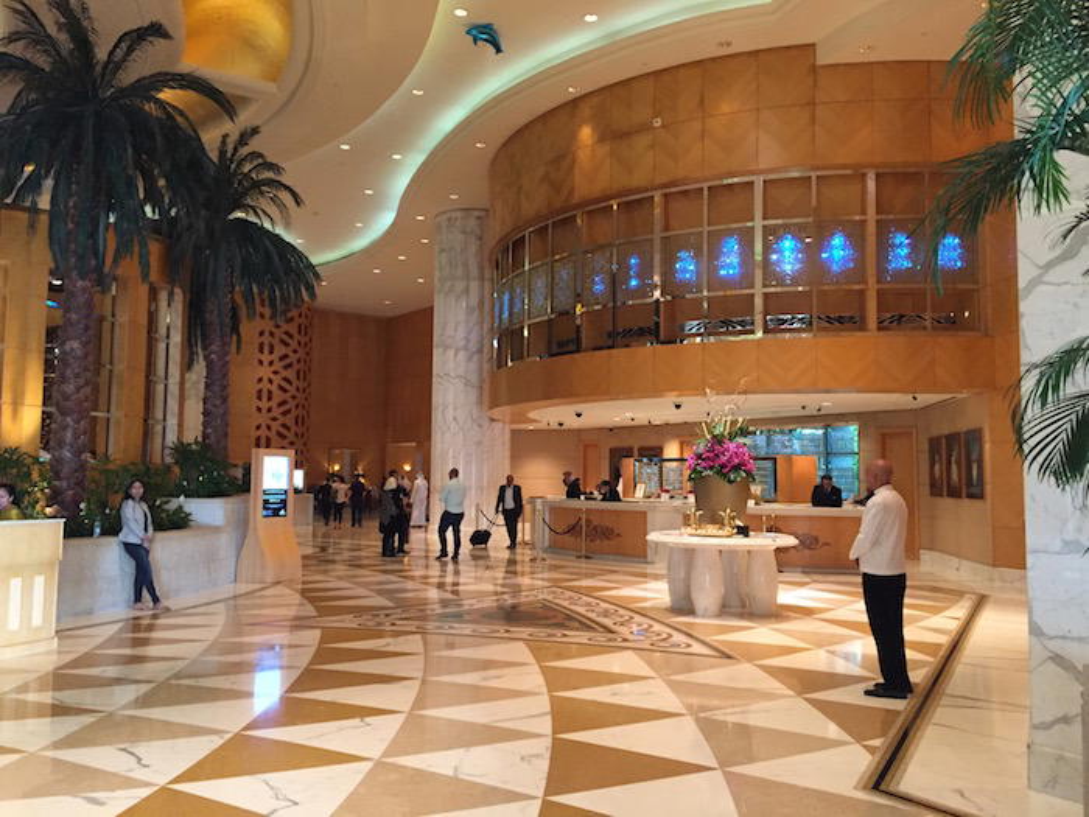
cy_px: 408
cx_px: 544
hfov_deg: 61.7
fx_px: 912
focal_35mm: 29
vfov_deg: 48.2
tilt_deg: +3.1
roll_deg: -0.7
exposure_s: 1/30
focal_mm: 4.15
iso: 250
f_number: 2.2
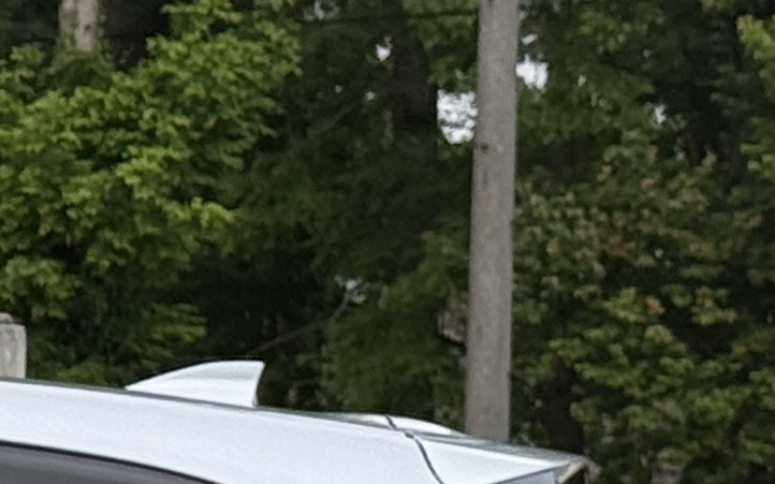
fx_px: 5998
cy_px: 766
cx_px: -828
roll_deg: -0.2
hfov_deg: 7.1
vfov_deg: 4.6
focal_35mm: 284
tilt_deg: -1.8
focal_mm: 6.76
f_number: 1.78
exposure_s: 1/2415
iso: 80
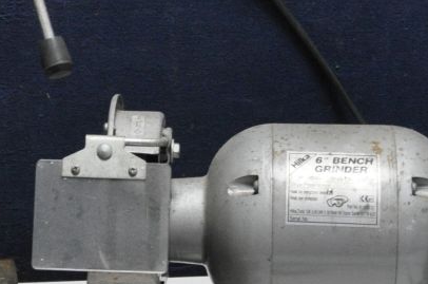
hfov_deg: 14.0
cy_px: 193
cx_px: 159
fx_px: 1744
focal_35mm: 147
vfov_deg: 9.3
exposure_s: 1/40
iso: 800
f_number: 3.8
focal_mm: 22
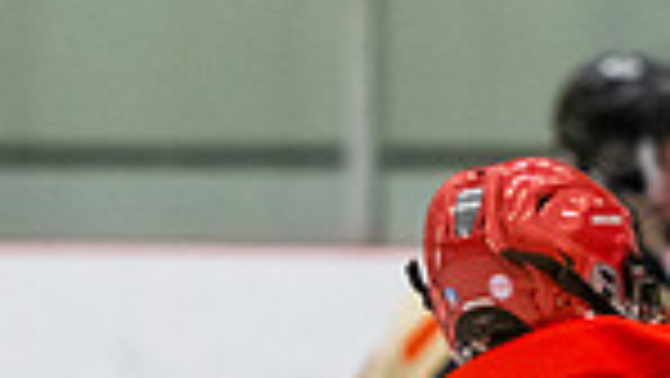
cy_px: 812
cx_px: 650
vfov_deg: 1.2
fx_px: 17811
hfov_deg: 2.2
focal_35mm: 1002
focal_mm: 175
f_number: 3.2
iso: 3200
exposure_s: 1/640
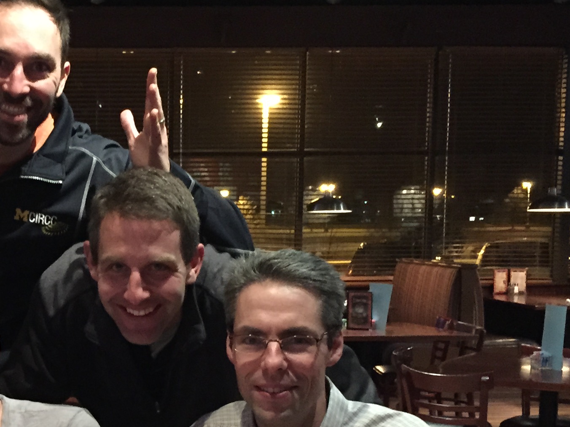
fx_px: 1153
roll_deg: -0.1
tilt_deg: -6.0
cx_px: 54
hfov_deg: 26.8
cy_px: 347
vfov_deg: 20.7
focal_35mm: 70
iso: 640
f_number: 2.2
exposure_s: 1/15
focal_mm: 4.15
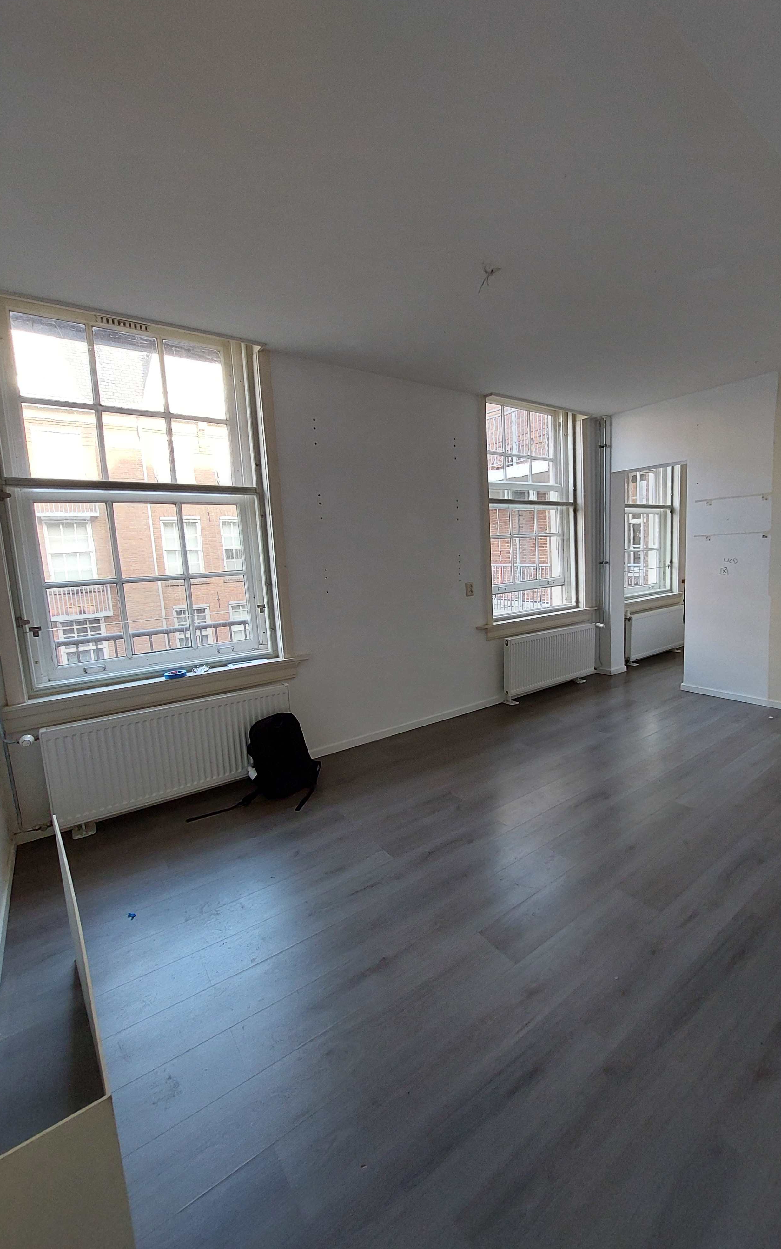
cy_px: 620
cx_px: 458
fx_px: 477
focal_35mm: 14
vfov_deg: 105.3
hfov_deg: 78.0
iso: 125
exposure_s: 1/50
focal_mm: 1.74
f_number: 2.2
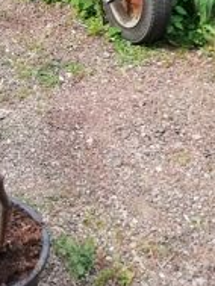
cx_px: 12
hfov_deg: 16.5
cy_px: 51
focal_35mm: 88
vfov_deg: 21.9
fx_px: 728
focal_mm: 3.21
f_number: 2.2
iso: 50
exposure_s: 1/390
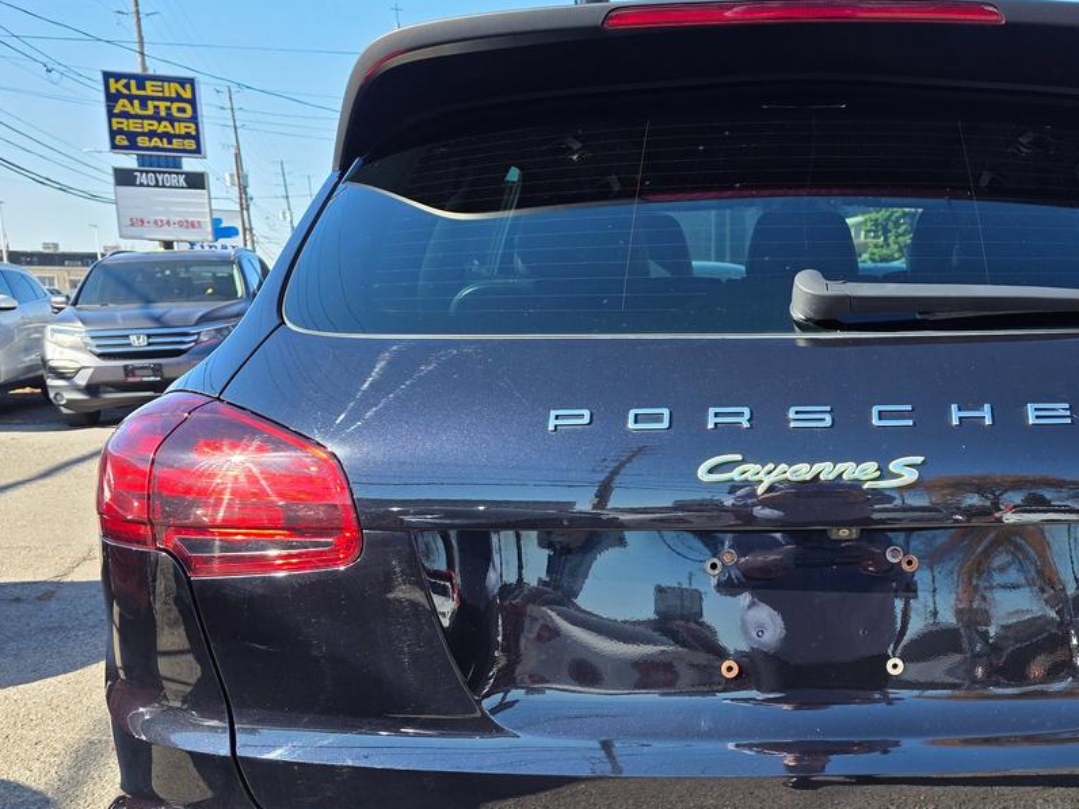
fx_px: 1153
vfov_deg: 37.9
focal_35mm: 37
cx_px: 804
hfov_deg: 48.3
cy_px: 587
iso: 80
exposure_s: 1/2222
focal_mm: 6.3
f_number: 1.7
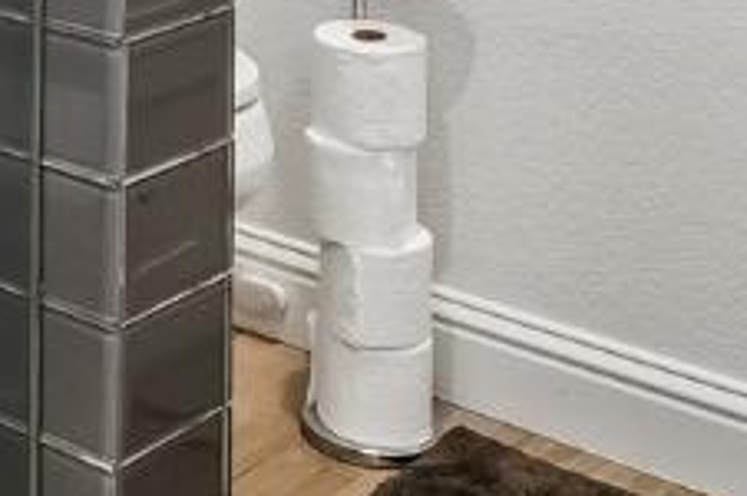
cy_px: -514
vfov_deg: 12.7
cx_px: -251
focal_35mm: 93
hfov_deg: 20.0
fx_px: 1927
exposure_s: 1/13
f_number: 9
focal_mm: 14
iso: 640
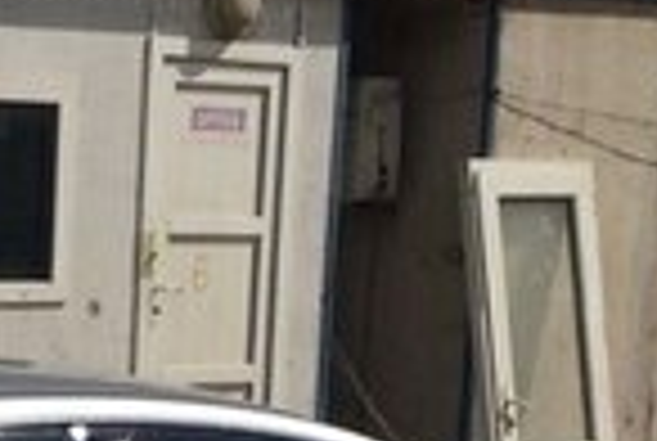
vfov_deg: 9.8
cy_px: 682
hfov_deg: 14.1
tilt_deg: -10.1
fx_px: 2487
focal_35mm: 136
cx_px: -324
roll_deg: -1.0
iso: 32
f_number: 2.2
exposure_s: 1/5128
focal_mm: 4.15
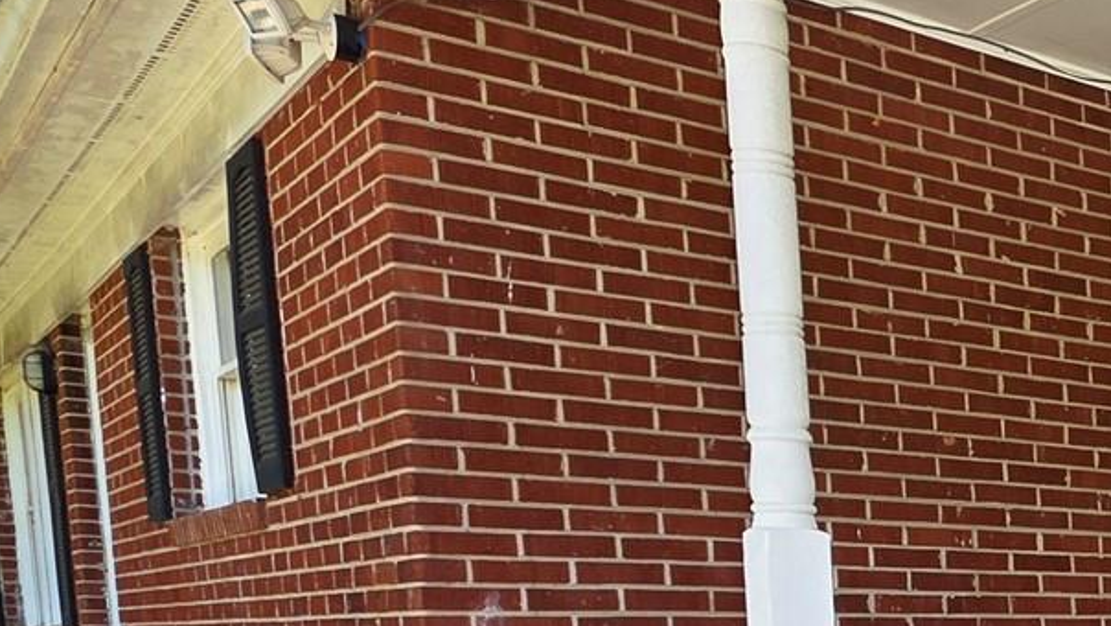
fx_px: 1414
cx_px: 1707
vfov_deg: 22.6
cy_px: 782
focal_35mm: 48
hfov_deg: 27.5
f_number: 1.9
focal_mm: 2.2
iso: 40
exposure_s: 1/284
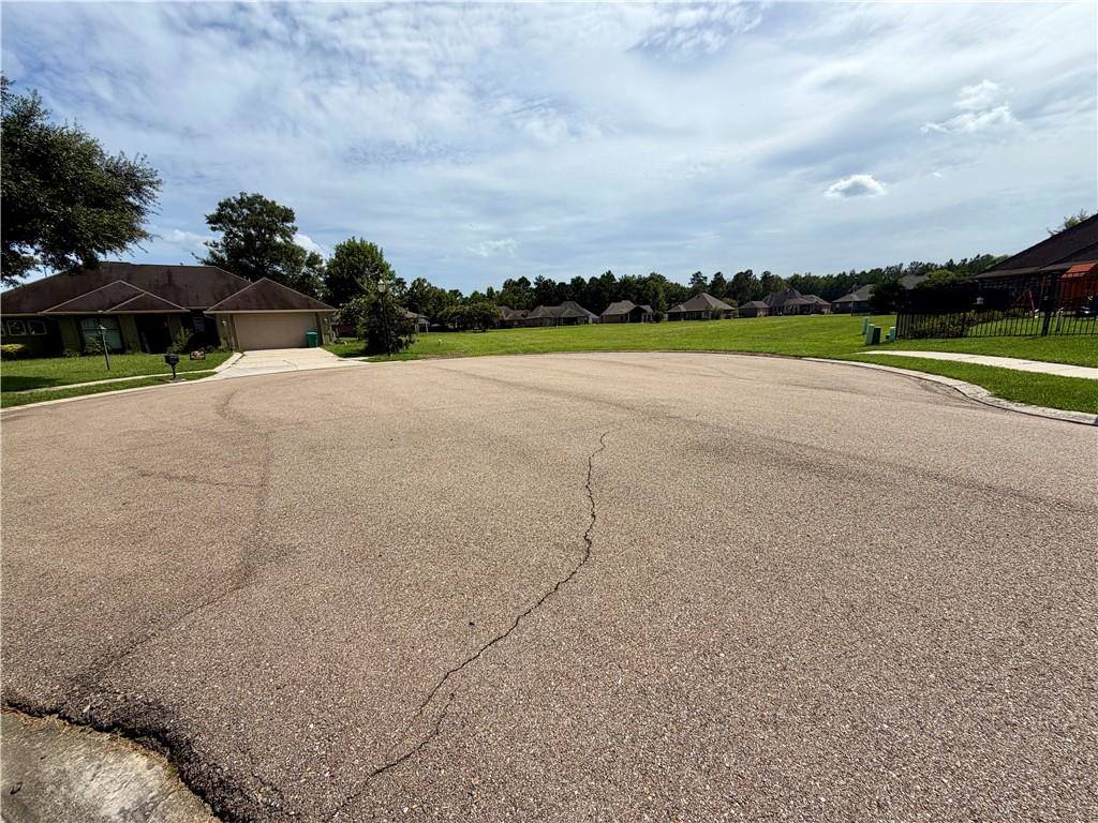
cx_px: 549
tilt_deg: -10.9
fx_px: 444
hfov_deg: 102.1
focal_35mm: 14
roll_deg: +2.7
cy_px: 412
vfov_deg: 85.7
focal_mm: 2.22
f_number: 2.2
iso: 20
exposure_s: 1/1848
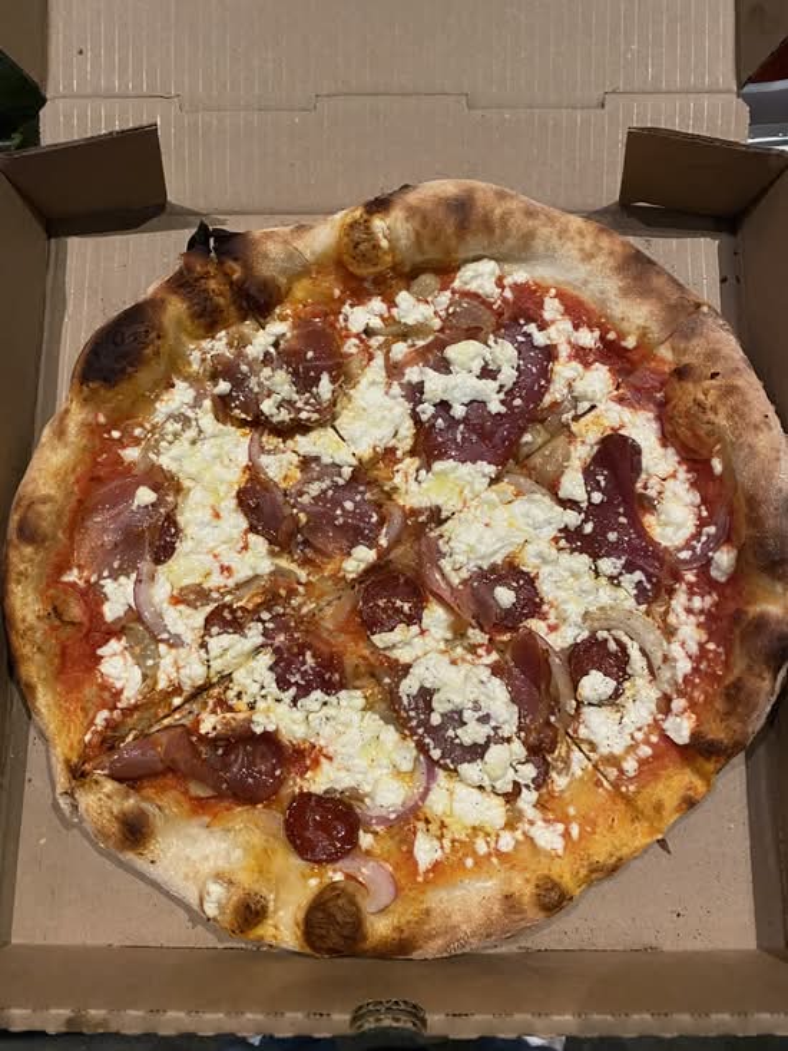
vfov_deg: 67.3
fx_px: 789
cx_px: 394
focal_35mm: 26
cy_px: 526
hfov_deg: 53.1
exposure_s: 1/40
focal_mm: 4.25
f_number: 1.8
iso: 400
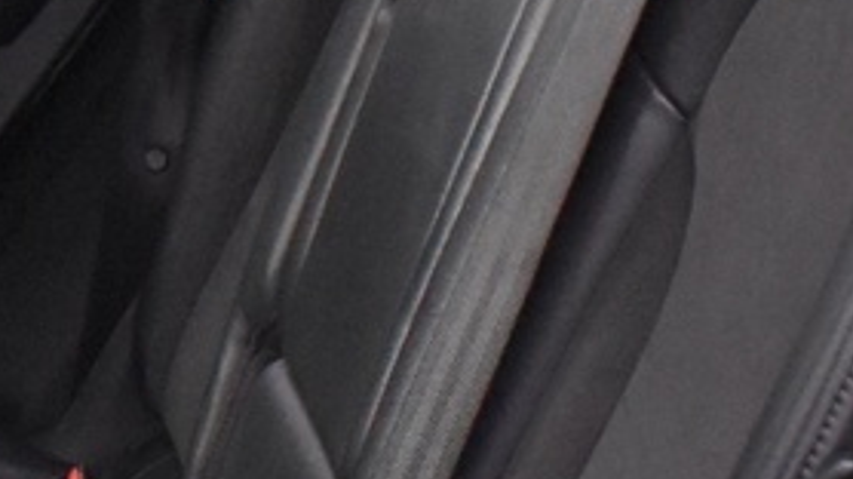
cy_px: 187
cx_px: -703
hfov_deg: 12.0
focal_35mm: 165
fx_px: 3730
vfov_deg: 7.3
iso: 3200
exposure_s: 1/15
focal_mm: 18
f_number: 3.5
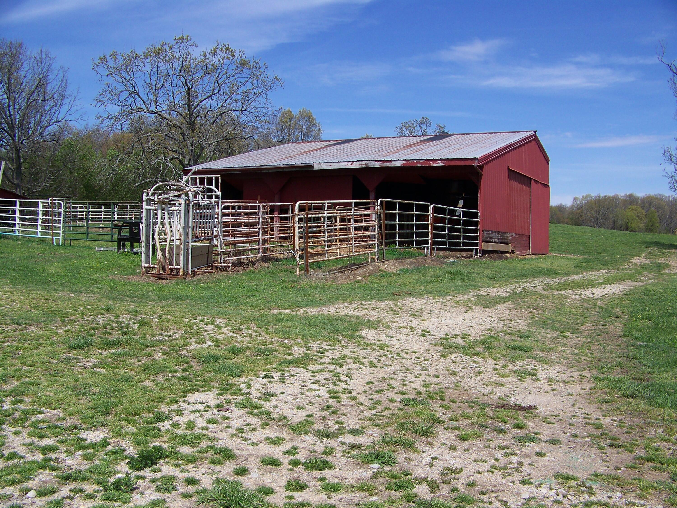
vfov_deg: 39.7
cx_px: 338
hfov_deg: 51.4
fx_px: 704
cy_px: 254
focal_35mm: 36
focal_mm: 5.85
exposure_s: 1/640
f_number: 4
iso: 64
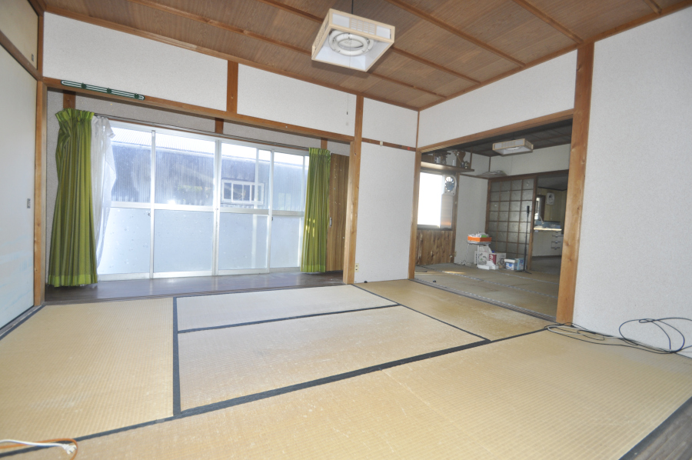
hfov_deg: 100.5
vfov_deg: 77.2
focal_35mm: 15
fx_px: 288
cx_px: 346
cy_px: 230
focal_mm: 10
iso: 400
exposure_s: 1/60
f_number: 4
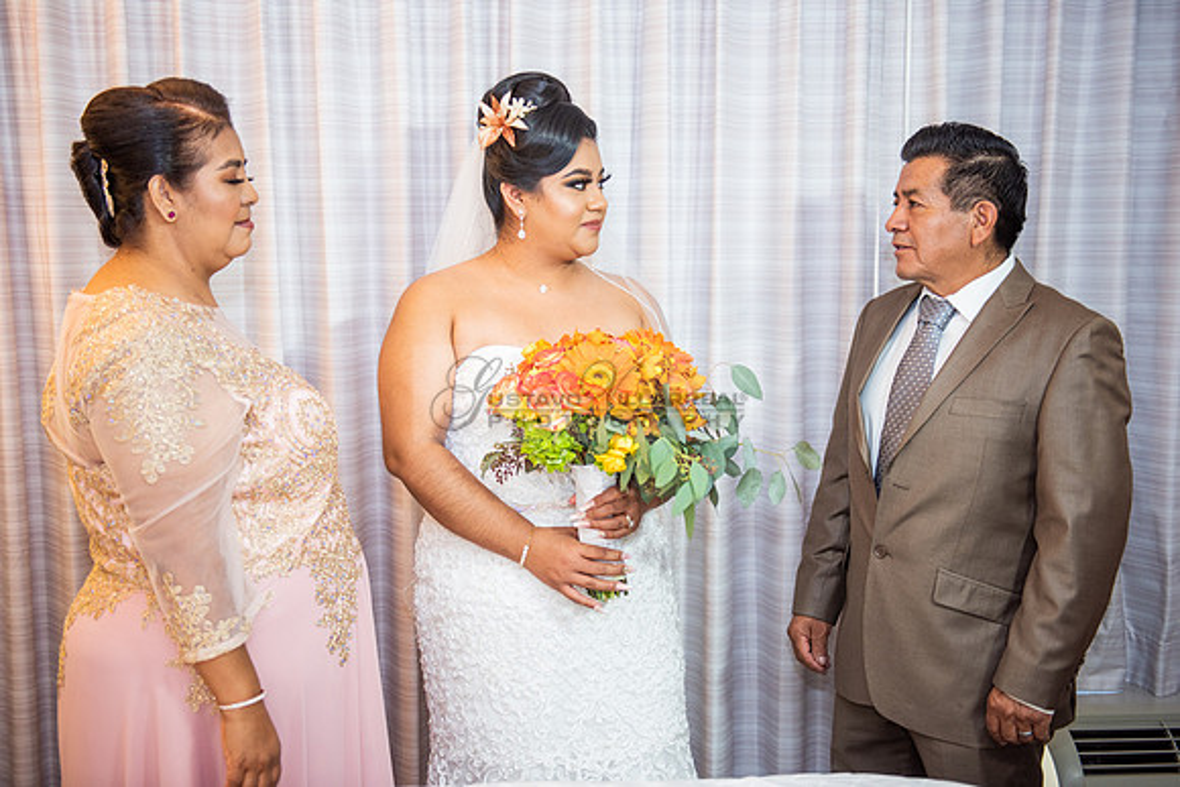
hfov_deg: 41.1
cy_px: 394
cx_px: 590
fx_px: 1574
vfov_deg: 28.1
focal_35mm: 48
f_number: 2.8
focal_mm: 48
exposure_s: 1/100
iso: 320
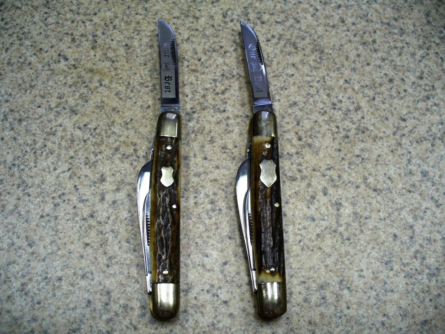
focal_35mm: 37
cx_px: 222
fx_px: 476
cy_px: 167
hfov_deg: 50.1
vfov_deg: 38.7
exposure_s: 1/40
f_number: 2.8
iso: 100
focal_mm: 6.1
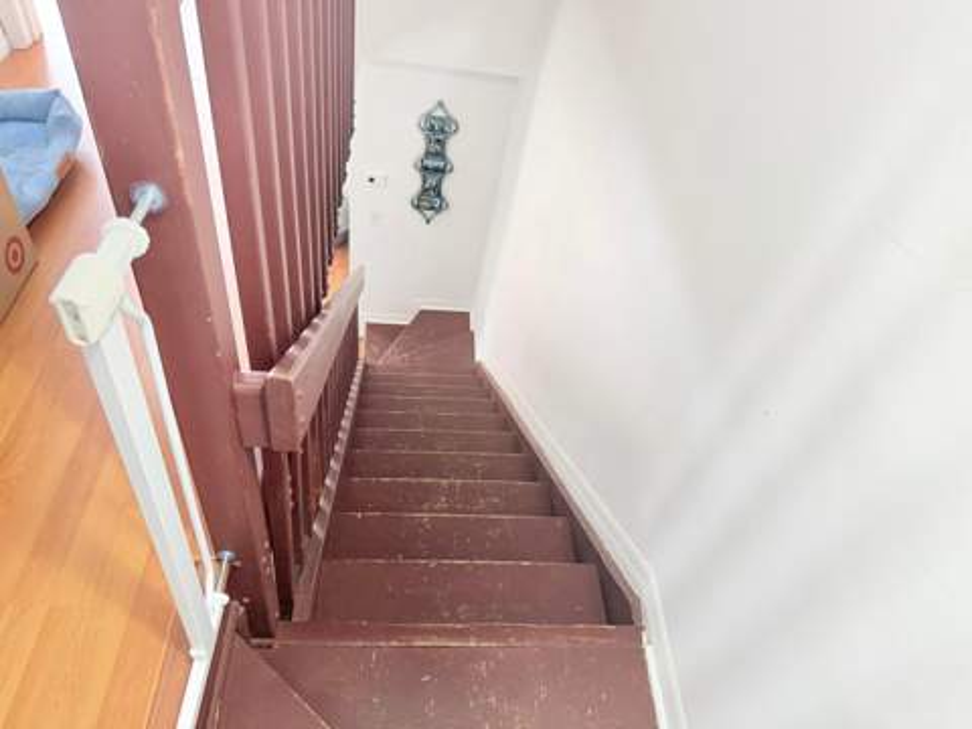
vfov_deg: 56.8
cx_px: 486
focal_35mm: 24
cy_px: 364
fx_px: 674
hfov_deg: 71.6
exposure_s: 1/60
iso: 500
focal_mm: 6.76
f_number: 1.78
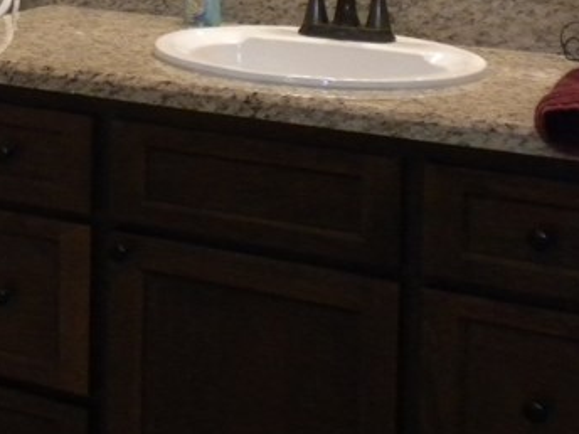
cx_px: -168
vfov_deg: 13.0
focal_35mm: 110
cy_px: -141
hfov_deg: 16.9
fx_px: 1840
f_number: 3.5
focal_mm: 6.6
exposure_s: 1/62.2
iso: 400
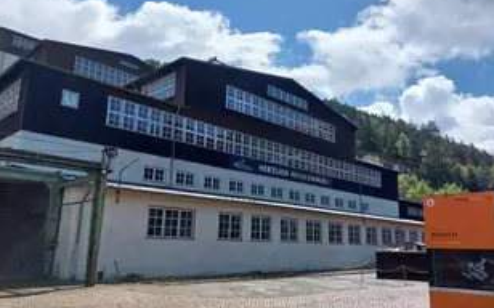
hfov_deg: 61.1
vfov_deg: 40.5
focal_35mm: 31
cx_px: 274
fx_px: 417
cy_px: 167
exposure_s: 1/1638
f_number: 1.8
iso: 25
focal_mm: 5.23
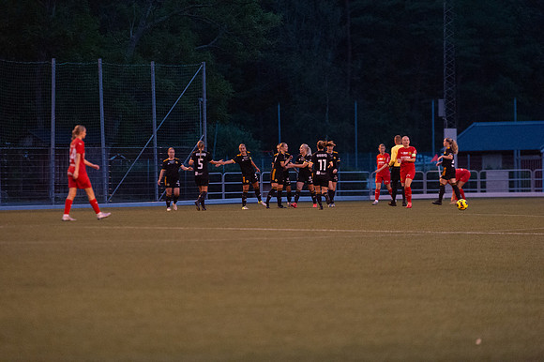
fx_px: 3020
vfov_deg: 6.9
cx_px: 272
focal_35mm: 200
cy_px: 181
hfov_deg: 10.3
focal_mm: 200
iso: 8000
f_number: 3.2
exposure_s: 1/800
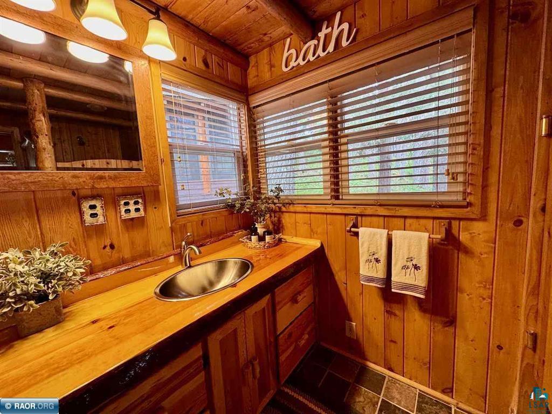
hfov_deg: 102.1
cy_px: 207
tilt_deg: -7.0
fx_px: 223
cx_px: 276
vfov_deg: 85.7
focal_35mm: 14
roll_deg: +2.7
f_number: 2.2
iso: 250
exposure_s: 1/120
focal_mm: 2.22
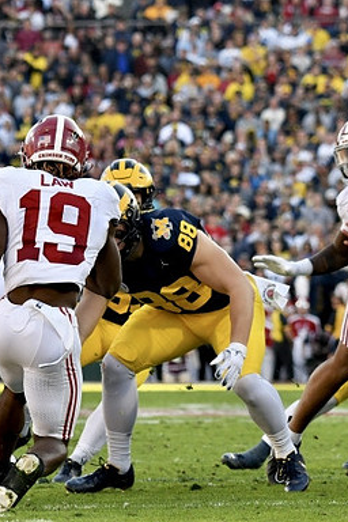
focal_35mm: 408
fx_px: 5916
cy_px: 261
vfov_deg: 5.1
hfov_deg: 3.4
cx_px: 53
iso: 1250
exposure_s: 1/1250
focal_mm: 180
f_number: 5.3
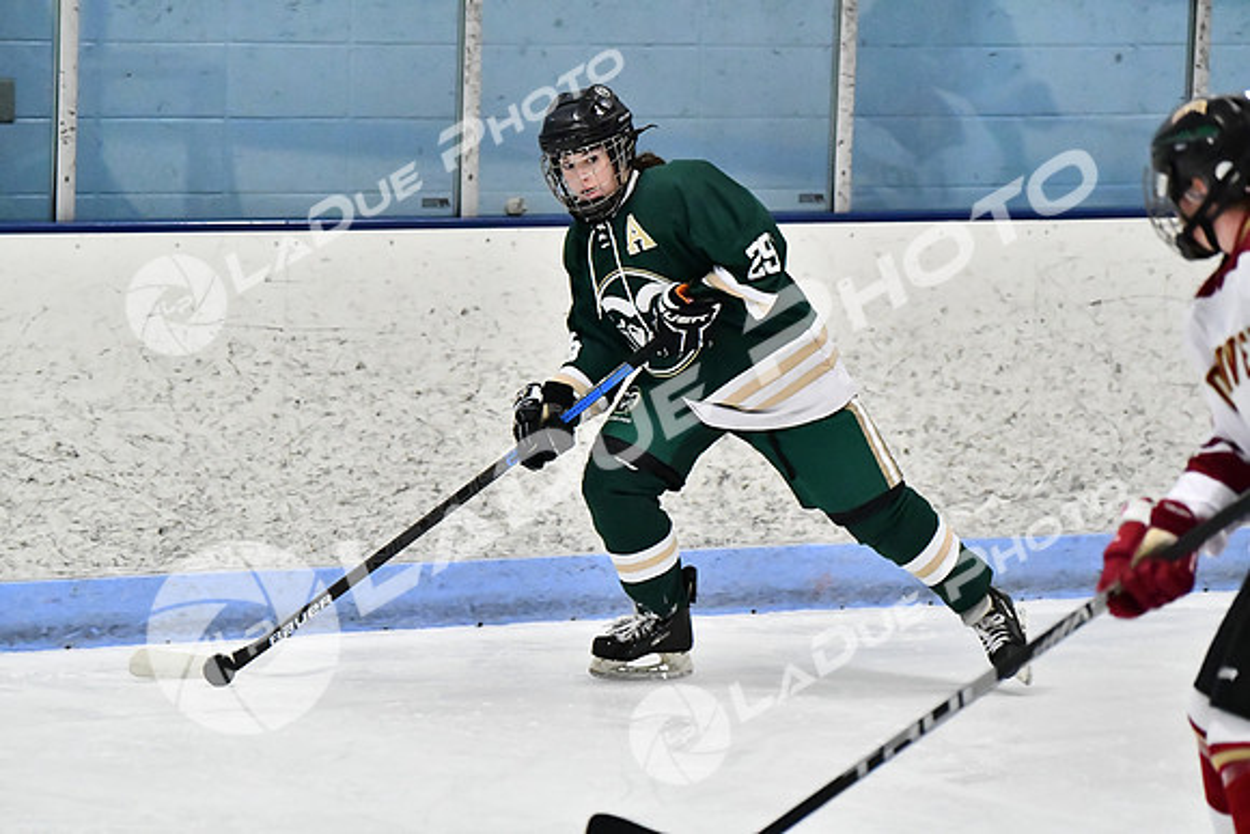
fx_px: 7814
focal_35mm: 225
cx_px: 625
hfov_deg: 9.1
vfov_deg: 6.1
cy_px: 417
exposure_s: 1/1250
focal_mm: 150
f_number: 2.8
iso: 8000
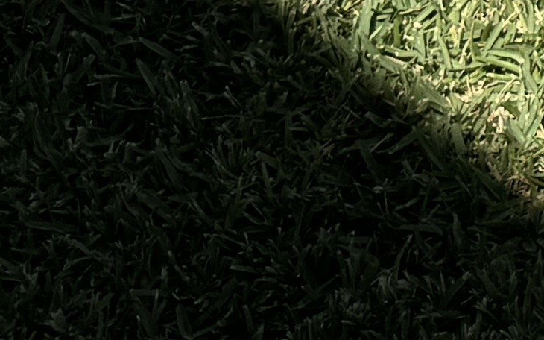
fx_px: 2950
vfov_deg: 5.4
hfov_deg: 8.0
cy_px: -1245
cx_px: 1934
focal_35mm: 199
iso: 80
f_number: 1.78
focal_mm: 6.76
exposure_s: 1/5348
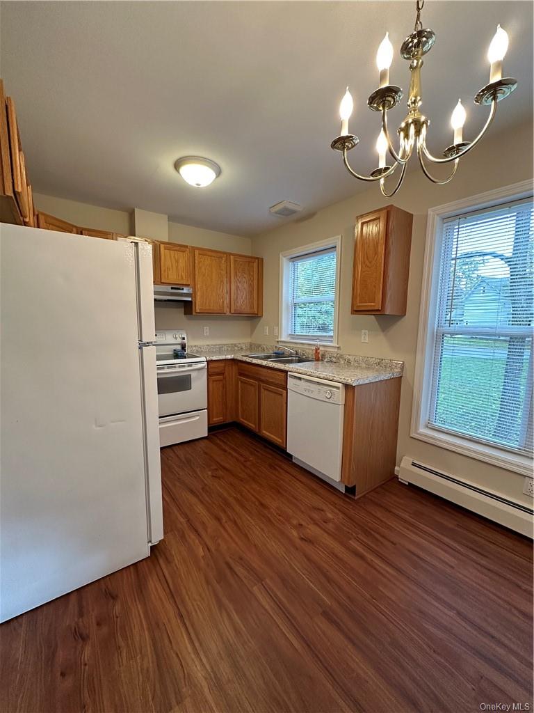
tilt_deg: -7.5
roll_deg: -1.4
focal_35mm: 14
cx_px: 267
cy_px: 356
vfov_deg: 102.1
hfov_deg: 85.7
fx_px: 288
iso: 200
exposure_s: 1/120
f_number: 2.2
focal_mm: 2.22
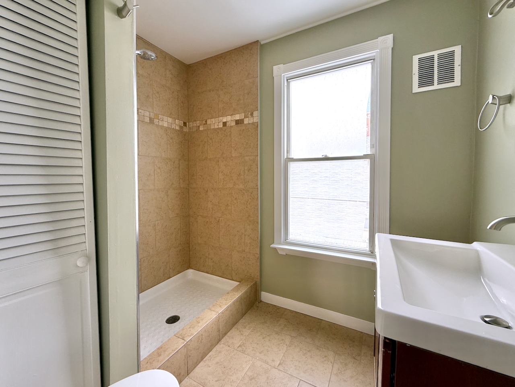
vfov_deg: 85.7
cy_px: 194
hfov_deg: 102.1
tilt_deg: -3.6
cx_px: 258
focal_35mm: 14
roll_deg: +0.0
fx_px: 208
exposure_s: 1/99
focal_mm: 2.22
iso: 125
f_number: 2.2
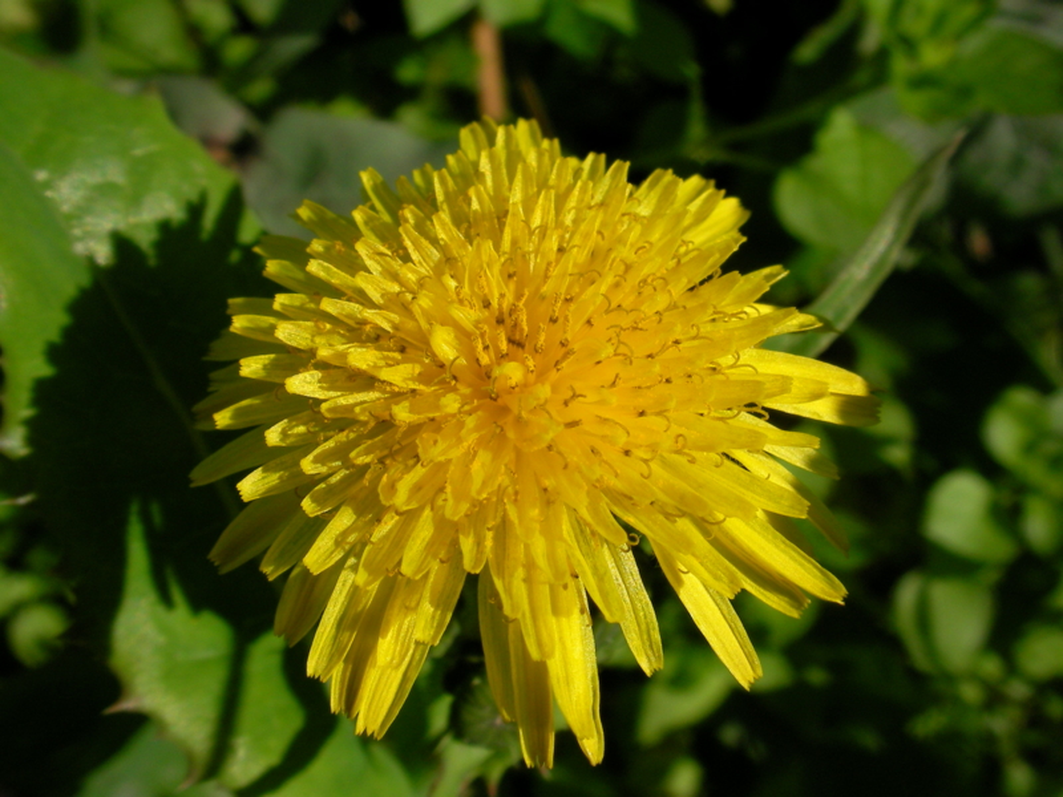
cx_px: 532
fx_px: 1259
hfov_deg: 45.8
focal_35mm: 41
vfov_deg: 35.1
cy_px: 398
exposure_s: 1/469
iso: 50
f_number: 5.6
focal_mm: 6.3
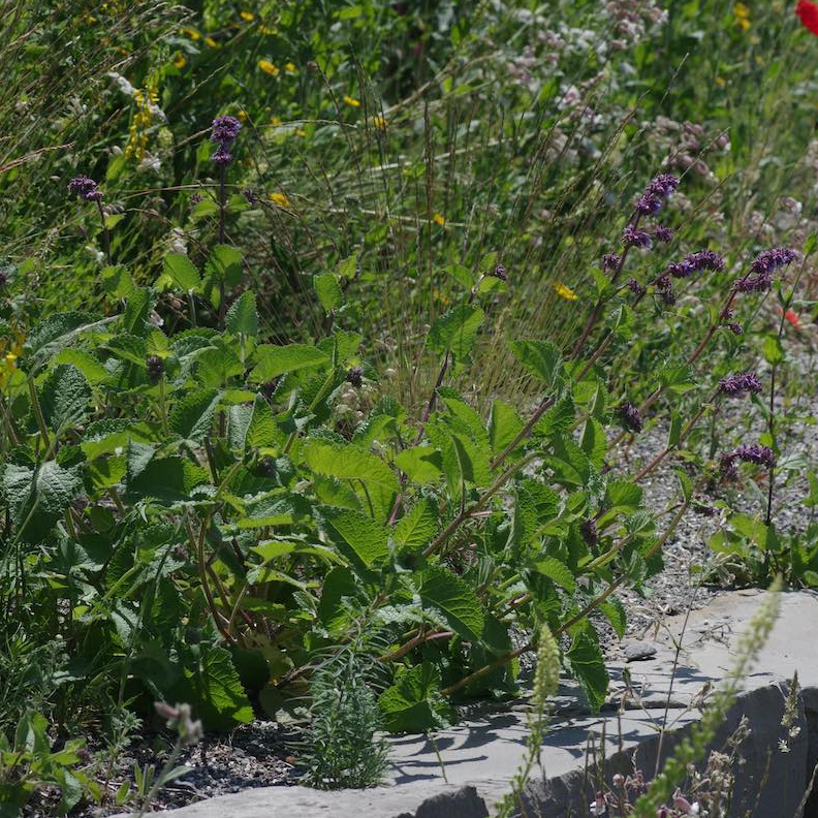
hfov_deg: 9.1
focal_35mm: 193
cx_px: 538
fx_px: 5160
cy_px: 408
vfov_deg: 9.1
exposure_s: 1/1000
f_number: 10
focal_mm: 100
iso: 400
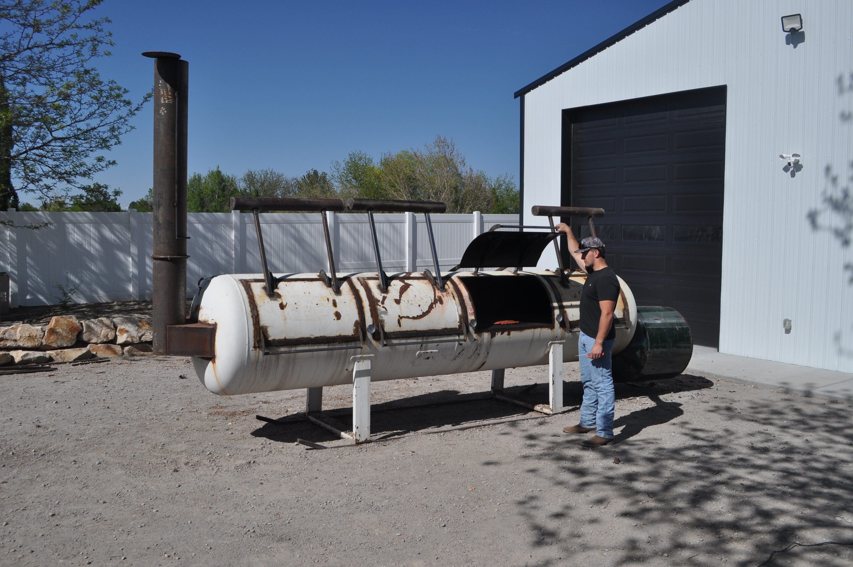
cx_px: 426
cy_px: 284
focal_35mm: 33
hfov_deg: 57.3
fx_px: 781
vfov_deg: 39.9
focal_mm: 22
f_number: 9.5
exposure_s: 1/350
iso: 200
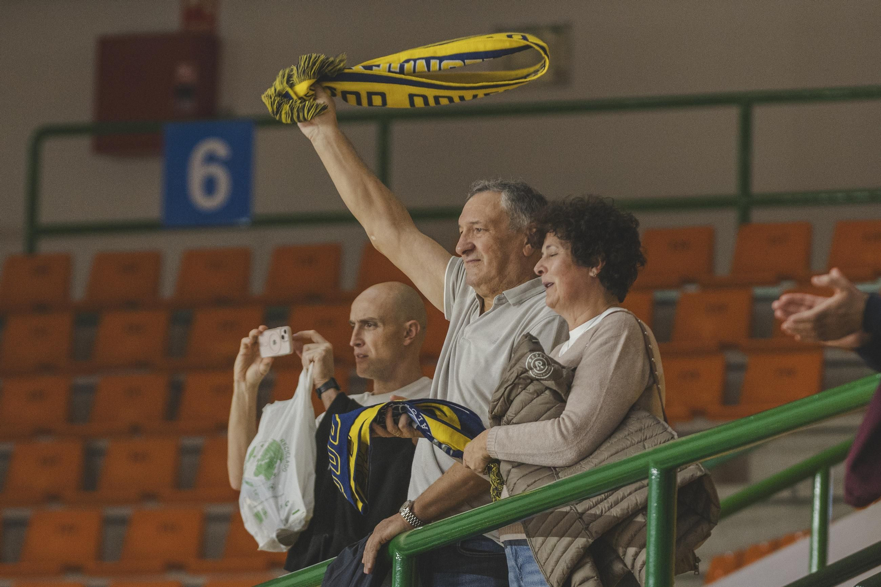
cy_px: 283
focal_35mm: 434
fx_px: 10630
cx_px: 447
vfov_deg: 3.2
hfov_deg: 4.7
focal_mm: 200
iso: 800
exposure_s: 1/250
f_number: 3.5
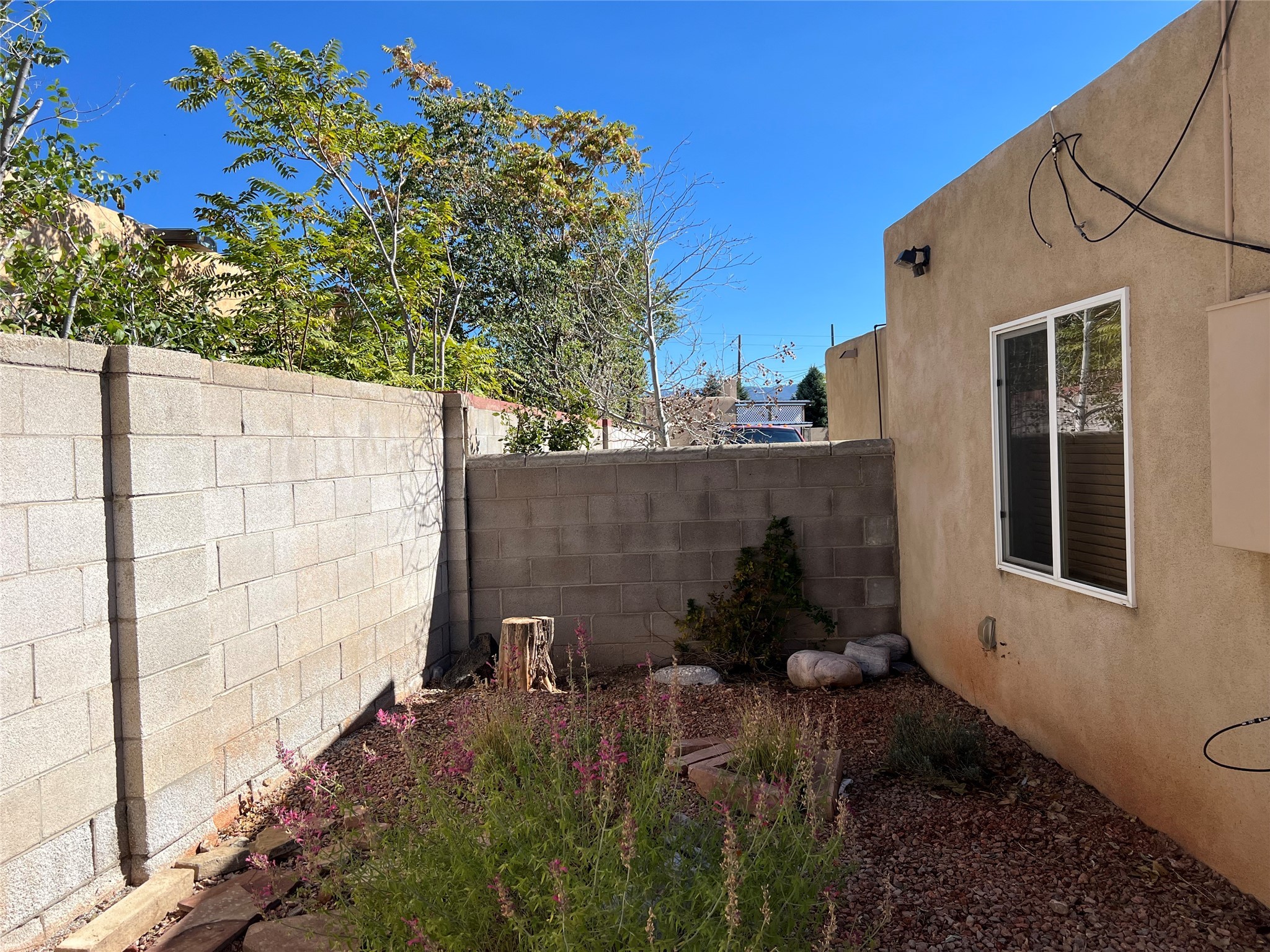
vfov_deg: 53.1
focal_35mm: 26
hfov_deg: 67.3
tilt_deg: -2.2
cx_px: 635
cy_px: 476
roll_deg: +2.3
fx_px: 954
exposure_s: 1/3831
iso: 50
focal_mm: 5.7
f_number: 1.5
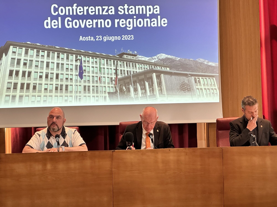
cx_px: 138
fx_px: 616
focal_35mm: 77
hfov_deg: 25.3
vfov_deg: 19.1
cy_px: 104
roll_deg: +1.8
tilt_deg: +1.5
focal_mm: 9
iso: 250
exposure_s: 1/60
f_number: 2.8
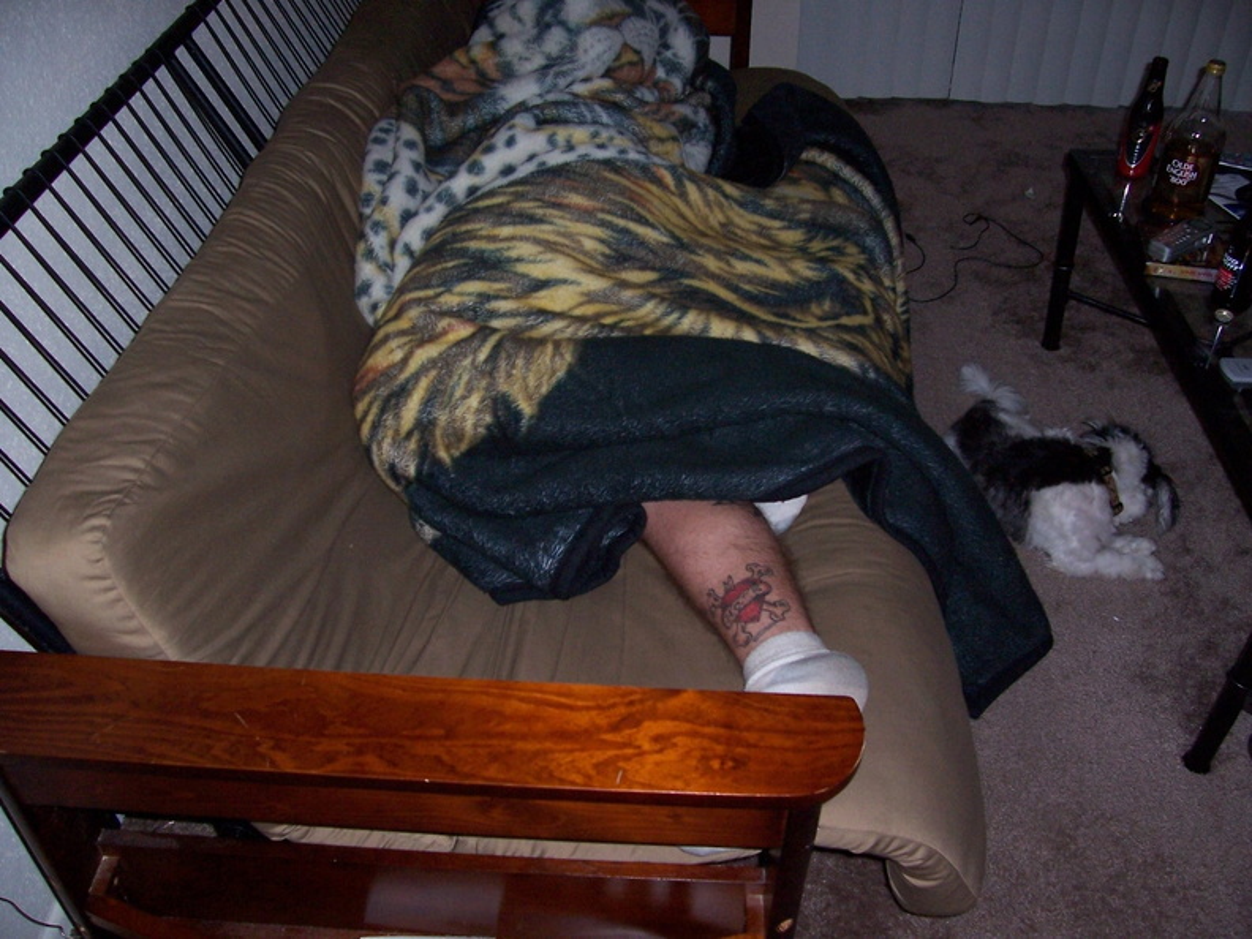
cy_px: 470
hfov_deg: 54.0
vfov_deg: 41.8
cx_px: 626
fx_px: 1230
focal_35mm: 34
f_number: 2.7
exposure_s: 1/60
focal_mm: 5.6
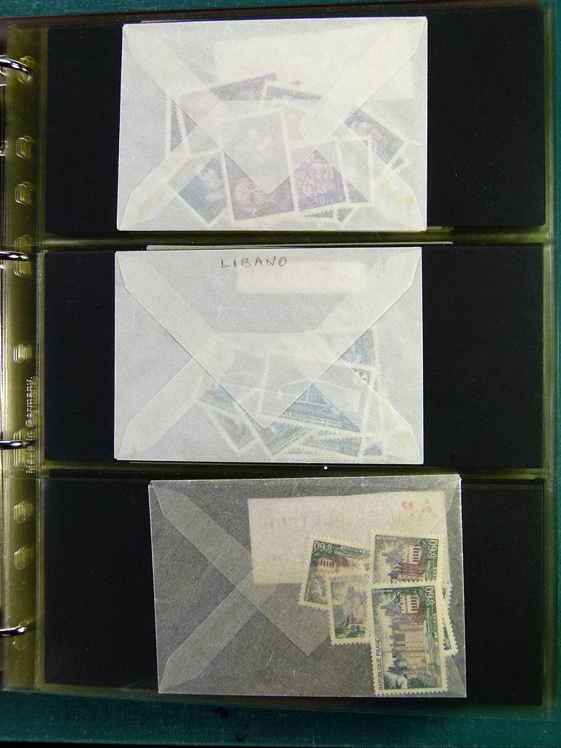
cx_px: 280
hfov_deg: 36.8
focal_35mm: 39
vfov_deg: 47.9
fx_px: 843
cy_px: 374
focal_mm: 7
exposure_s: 1/100
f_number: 3.1
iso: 100
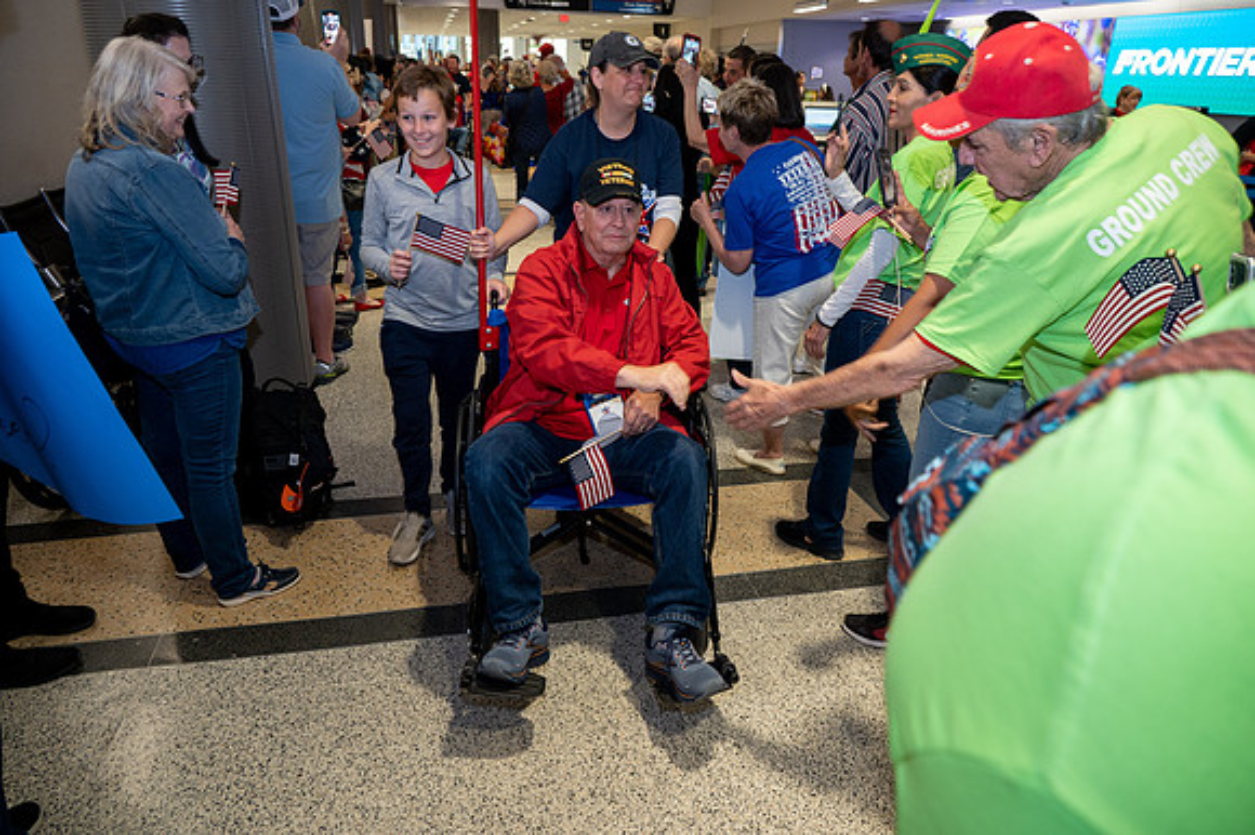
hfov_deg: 73.8
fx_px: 836
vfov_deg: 53.1
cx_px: 628
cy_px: 418
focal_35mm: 24
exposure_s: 1/40
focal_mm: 24
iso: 1100
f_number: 4.5
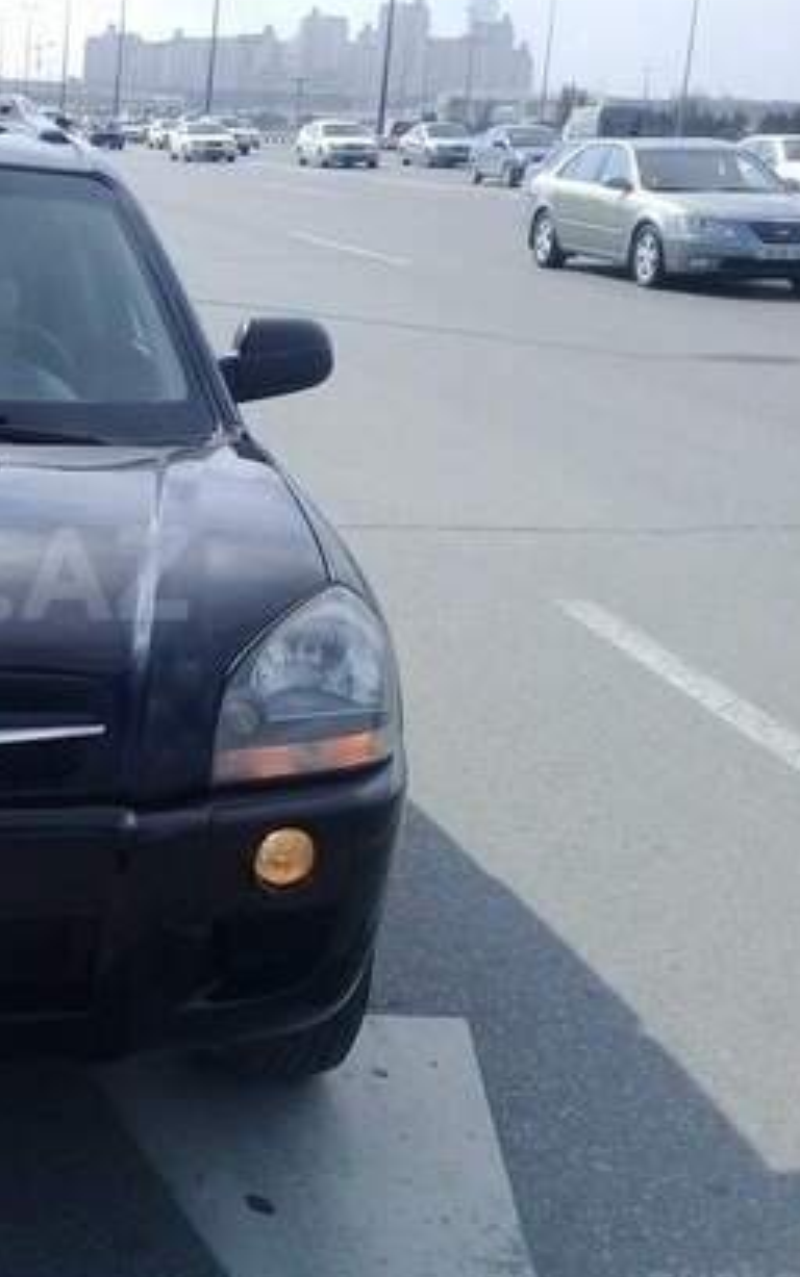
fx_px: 1847
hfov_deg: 22.7
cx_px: -131
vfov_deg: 38.1
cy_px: 573
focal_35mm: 53
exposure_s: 1/1391
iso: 50
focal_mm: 3.3
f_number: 2.2
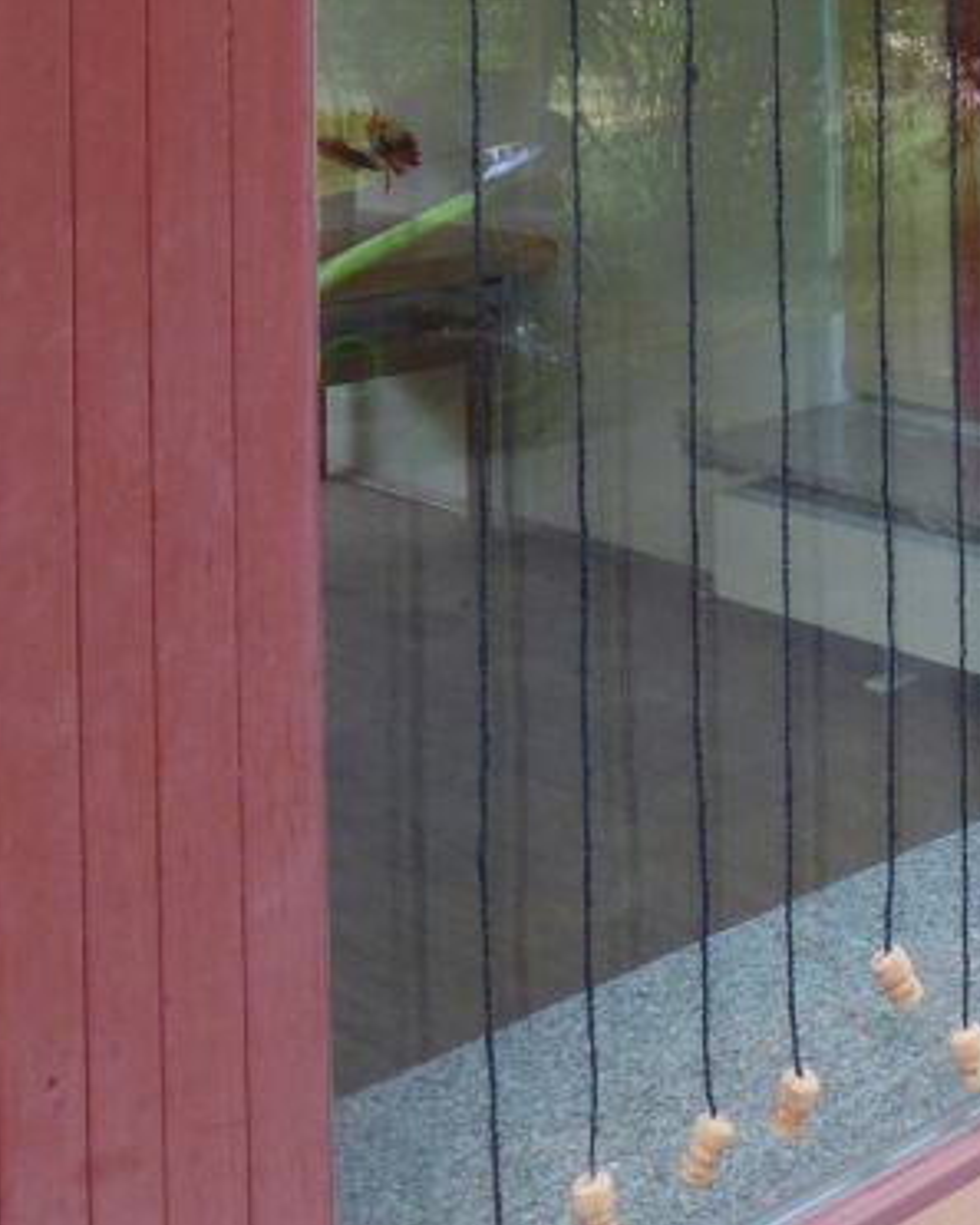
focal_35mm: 63
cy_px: -216
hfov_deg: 23.1
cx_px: 1025
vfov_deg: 26.8
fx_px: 2283
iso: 250
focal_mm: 4.3
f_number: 3.3
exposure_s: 1/60
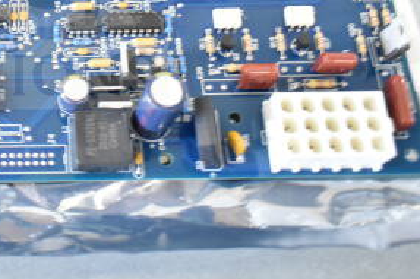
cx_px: 3
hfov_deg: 28.3
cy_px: -7
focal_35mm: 67
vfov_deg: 19.6
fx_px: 782
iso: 1600
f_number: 3.8
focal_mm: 21
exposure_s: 1/50
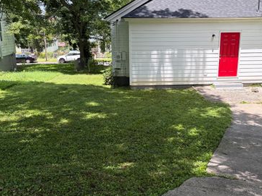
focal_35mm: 36
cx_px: 145
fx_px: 273
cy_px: 95
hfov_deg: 51.2
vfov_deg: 39.7
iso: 50
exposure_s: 1/810
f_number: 1.6
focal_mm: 5.96
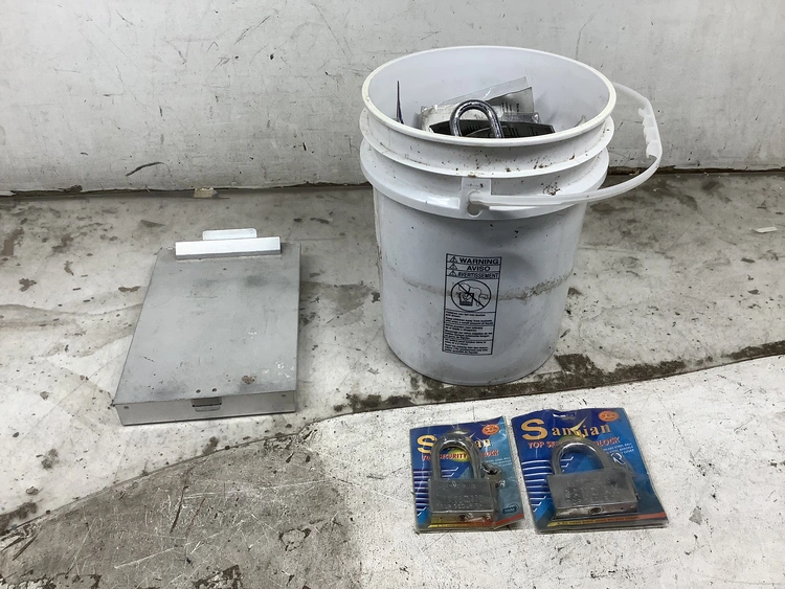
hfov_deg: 58.3
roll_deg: +1.1
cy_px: 294
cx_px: 392
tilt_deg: -39.2
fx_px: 703
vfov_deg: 45.5
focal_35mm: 31
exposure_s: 1/120
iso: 50
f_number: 2.4
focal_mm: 3.3
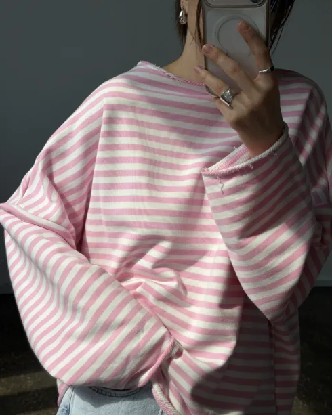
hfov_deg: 29.7
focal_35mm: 51
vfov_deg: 36.7
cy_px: 218
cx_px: 165
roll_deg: -9.5
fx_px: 627
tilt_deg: -24.5
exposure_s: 1/3704
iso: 64
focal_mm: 6.76
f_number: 1.78
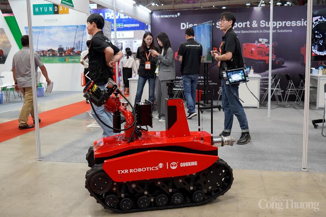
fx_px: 326
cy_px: 108
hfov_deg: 53.1
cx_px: 163
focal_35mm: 36
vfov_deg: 36.9
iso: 1250
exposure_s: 1/160
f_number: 4
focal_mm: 24
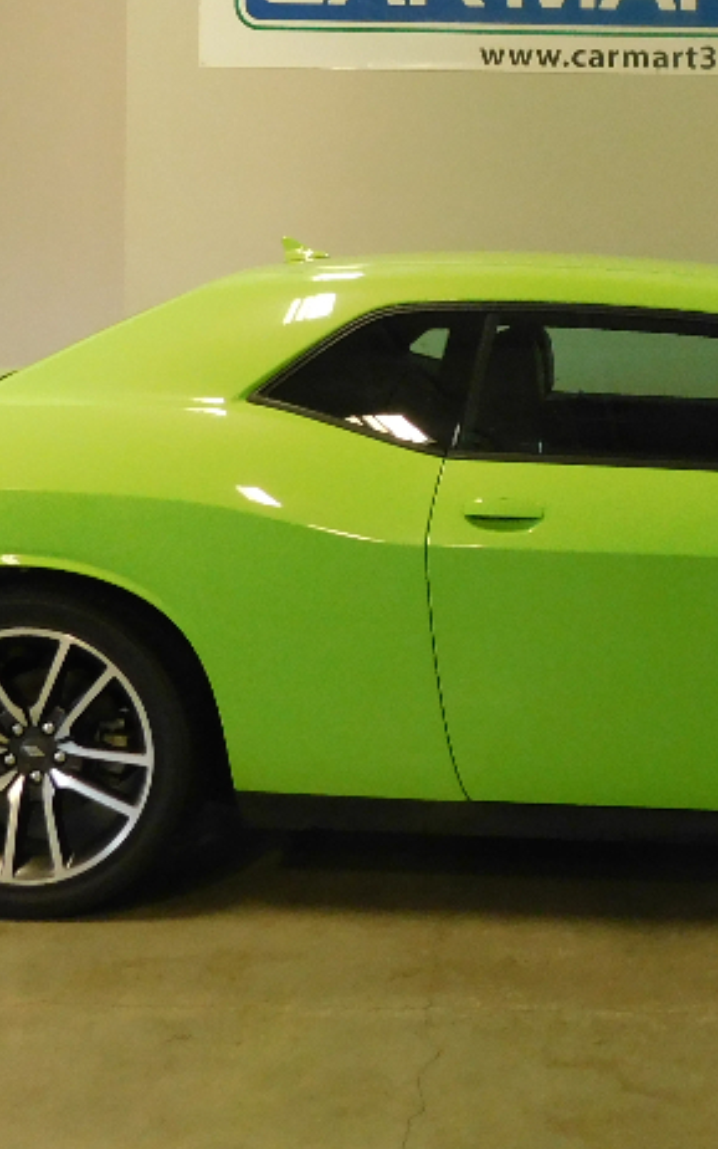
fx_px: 1690
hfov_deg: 23.2
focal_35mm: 54
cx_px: 691
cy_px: 303
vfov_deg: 36.7
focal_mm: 4
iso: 360
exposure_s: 1/30
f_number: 3
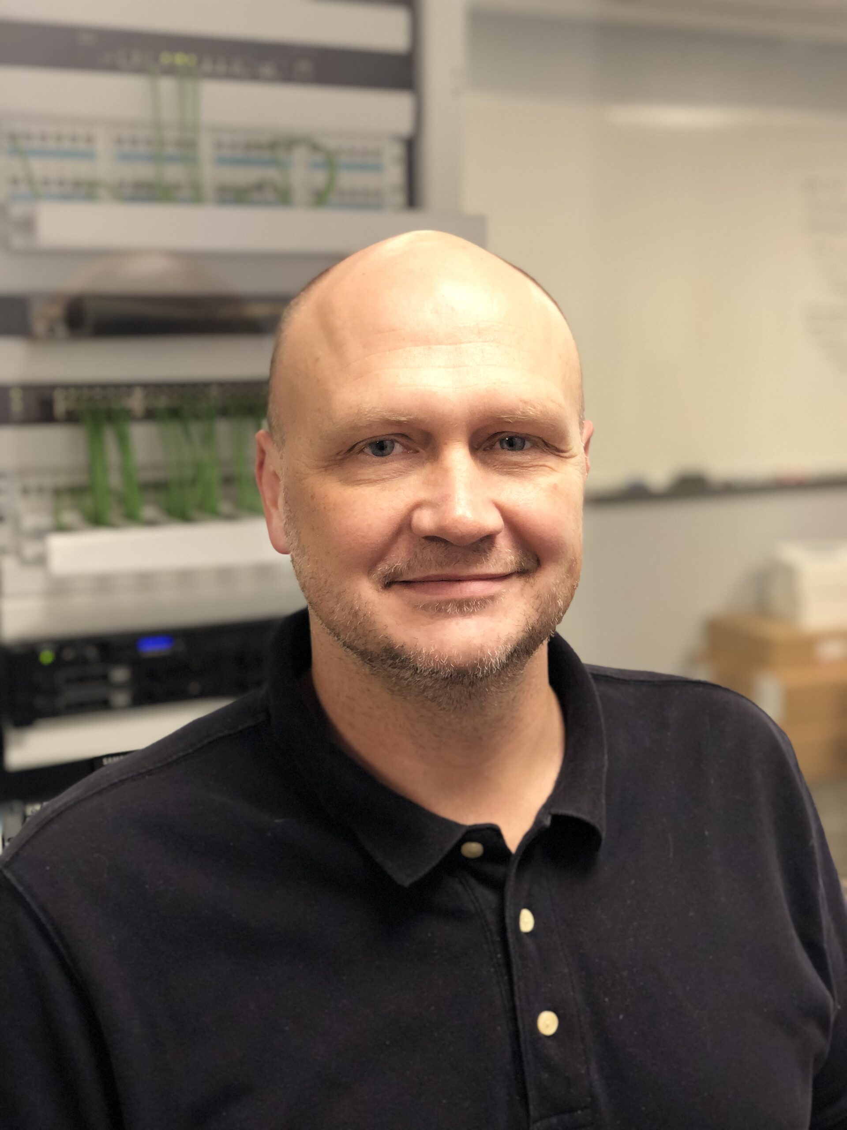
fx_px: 1696
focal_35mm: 52
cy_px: 565
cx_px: 424
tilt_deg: -8.7
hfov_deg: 28.0
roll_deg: -0.4
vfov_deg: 36.8
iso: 125
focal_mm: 6
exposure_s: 1/40
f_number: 2.4
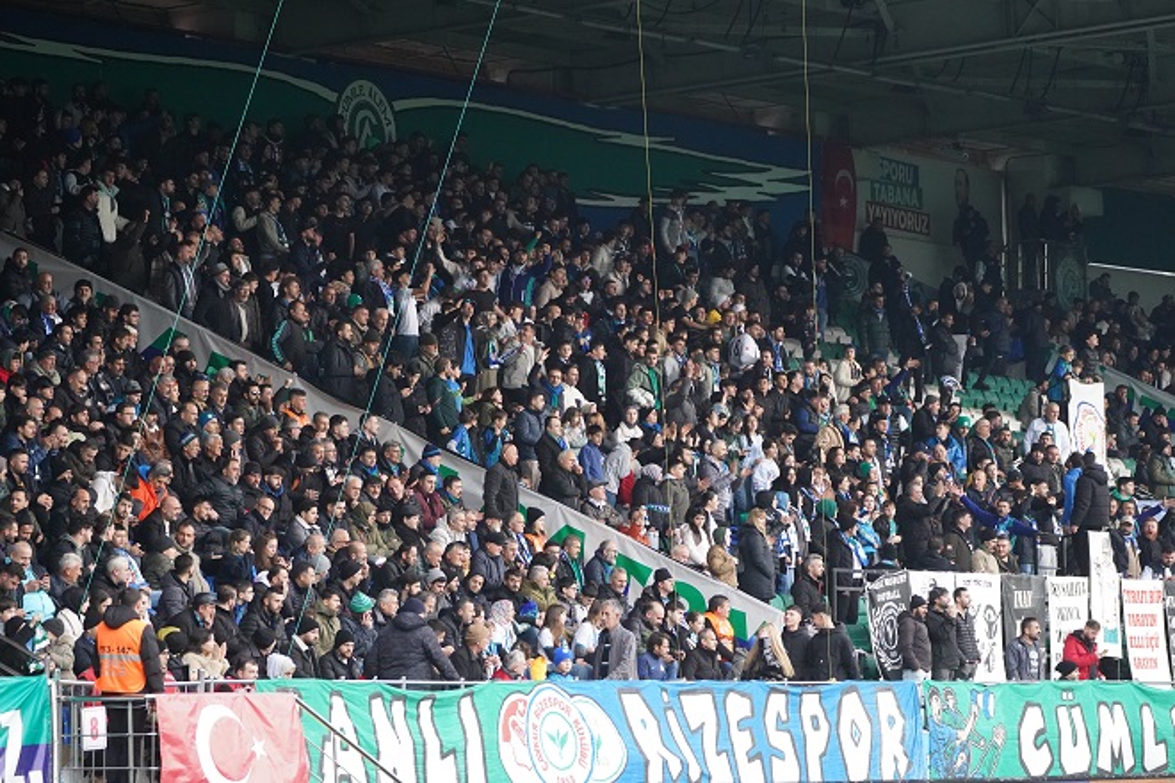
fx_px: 5842
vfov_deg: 7.7
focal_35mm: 179
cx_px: 588
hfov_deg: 11.5
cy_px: 392
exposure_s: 1/2000
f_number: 5.6
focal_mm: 179
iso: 8000
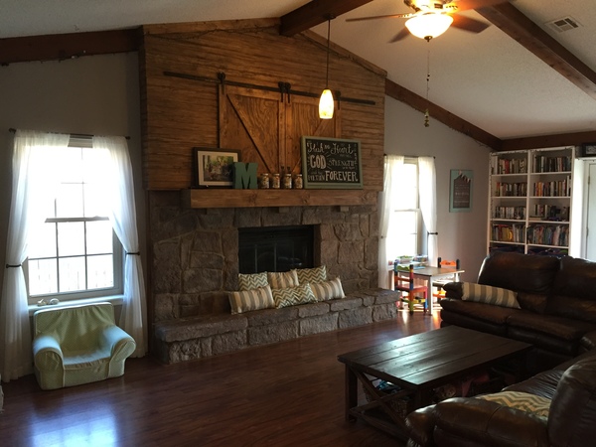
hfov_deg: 61.7
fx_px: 499
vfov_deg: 48.2
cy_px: 224
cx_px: 298
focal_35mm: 29
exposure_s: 1/30
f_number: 2.2
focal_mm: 4.15
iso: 125
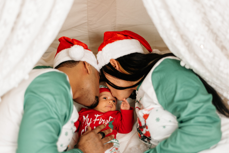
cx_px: 114
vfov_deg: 27.0
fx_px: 318
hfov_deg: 39.6
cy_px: 76
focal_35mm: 50
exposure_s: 1/125
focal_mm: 50
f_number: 1.8
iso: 250
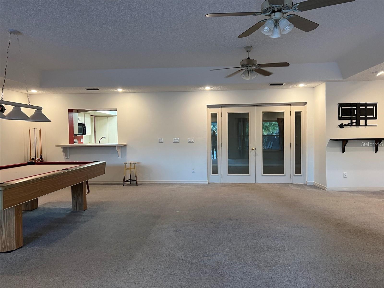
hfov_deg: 67.3
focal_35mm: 26
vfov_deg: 53.1
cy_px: 144
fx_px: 288
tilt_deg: -2.7
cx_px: 192
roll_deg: +0.7
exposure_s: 1/60
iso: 125
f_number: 1.5
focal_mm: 5.7
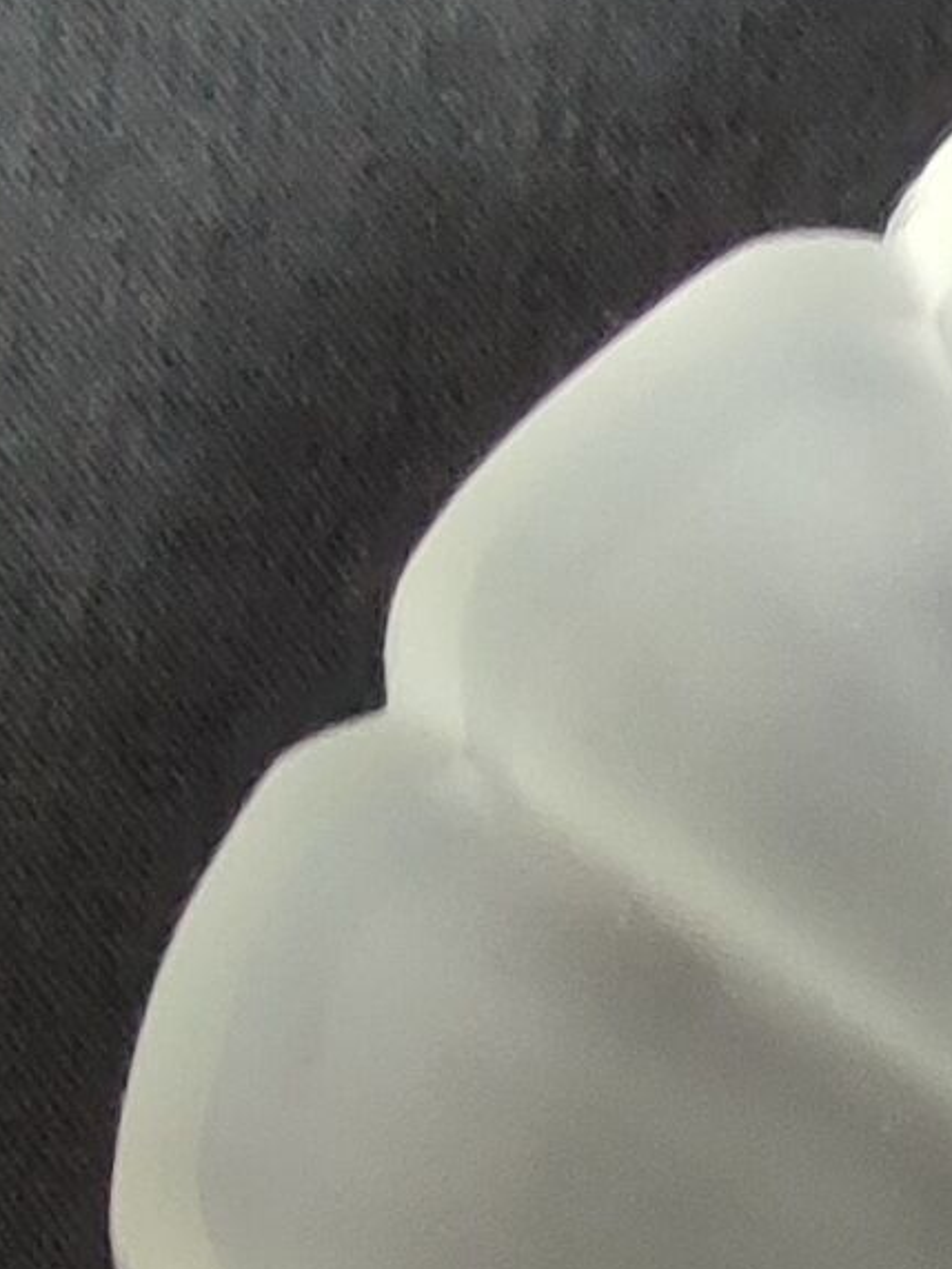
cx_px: 1611
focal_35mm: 56
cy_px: 1762
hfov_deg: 20.3
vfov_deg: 27.1
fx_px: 2053
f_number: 2.2
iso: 363
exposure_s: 1/33
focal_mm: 1.65
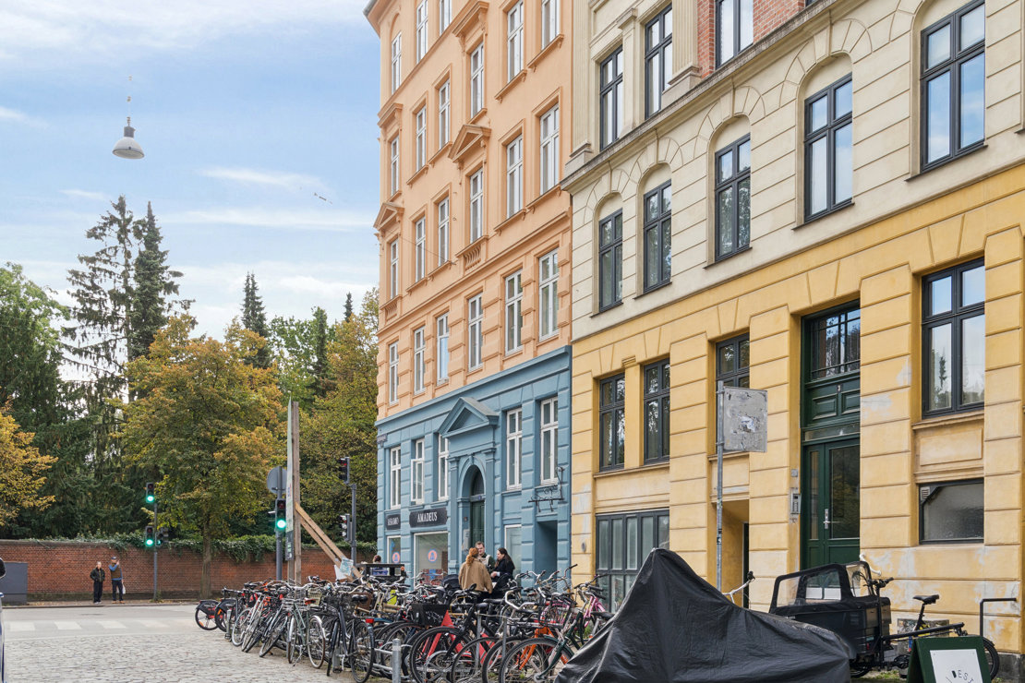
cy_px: 342
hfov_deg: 53.1
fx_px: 1025
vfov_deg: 36.9
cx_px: 512
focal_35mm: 36
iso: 200
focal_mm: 24
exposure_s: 1/40
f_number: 8
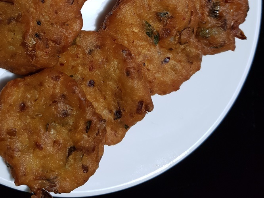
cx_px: 114
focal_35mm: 40
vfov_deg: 33.8
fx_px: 305
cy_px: 15
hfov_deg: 46.7
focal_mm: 4.3
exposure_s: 1/33
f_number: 1.7
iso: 250
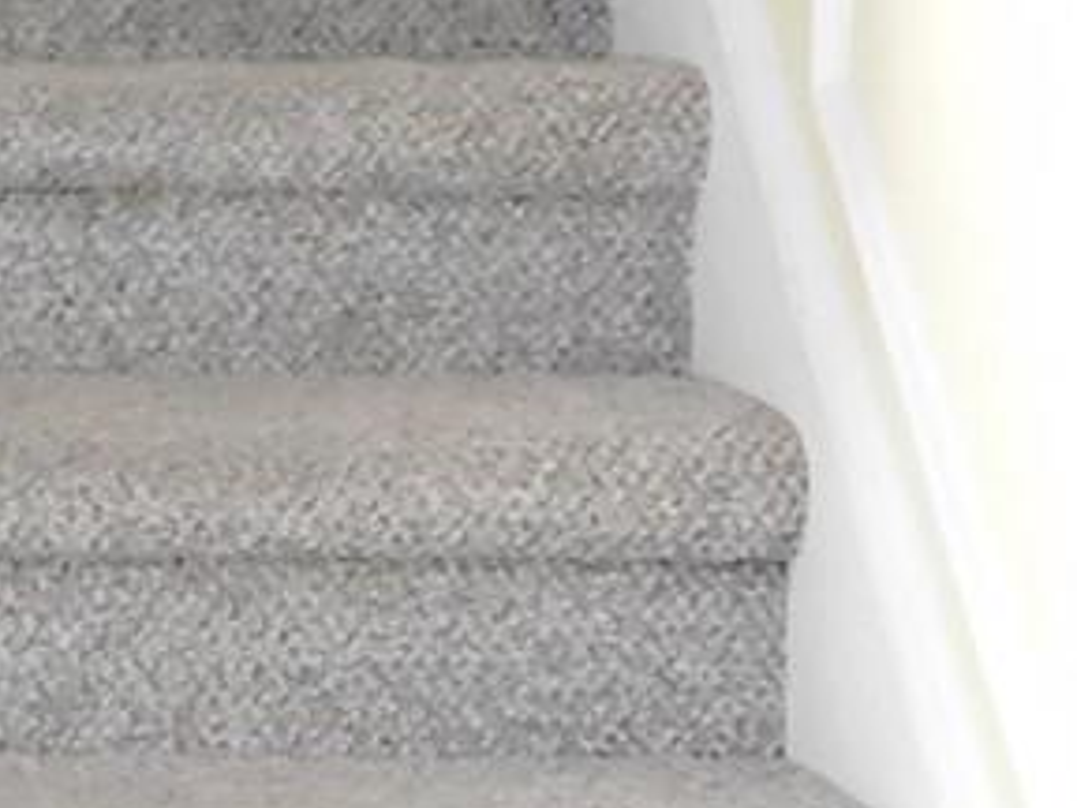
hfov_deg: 14.7
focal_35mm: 128
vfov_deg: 11.6
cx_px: -370
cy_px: 202
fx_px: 3982
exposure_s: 1/20
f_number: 3
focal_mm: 4
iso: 400
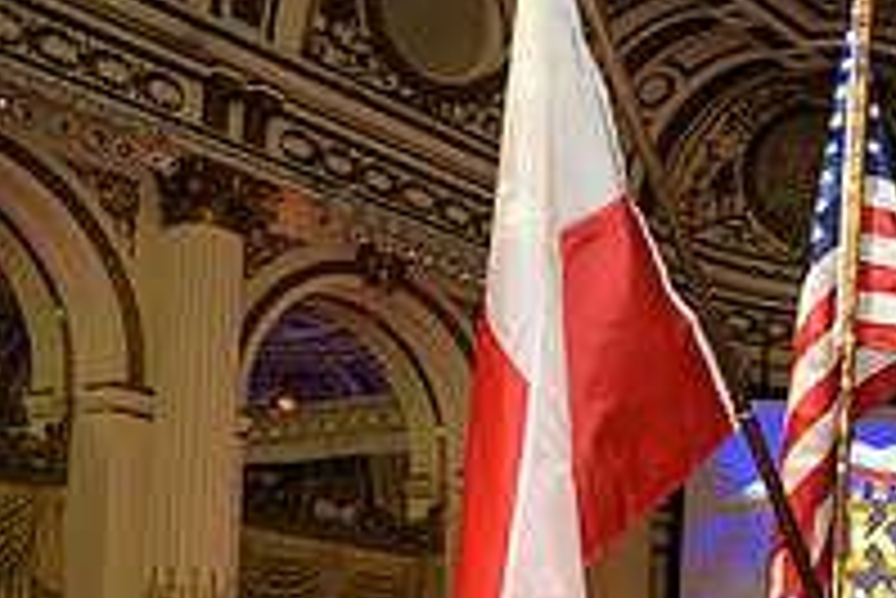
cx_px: 1229
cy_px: 717
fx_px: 1743
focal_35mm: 70
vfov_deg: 18.5
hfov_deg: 24.4
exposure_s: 1/125
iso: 1600
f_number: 3.2
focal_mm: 24
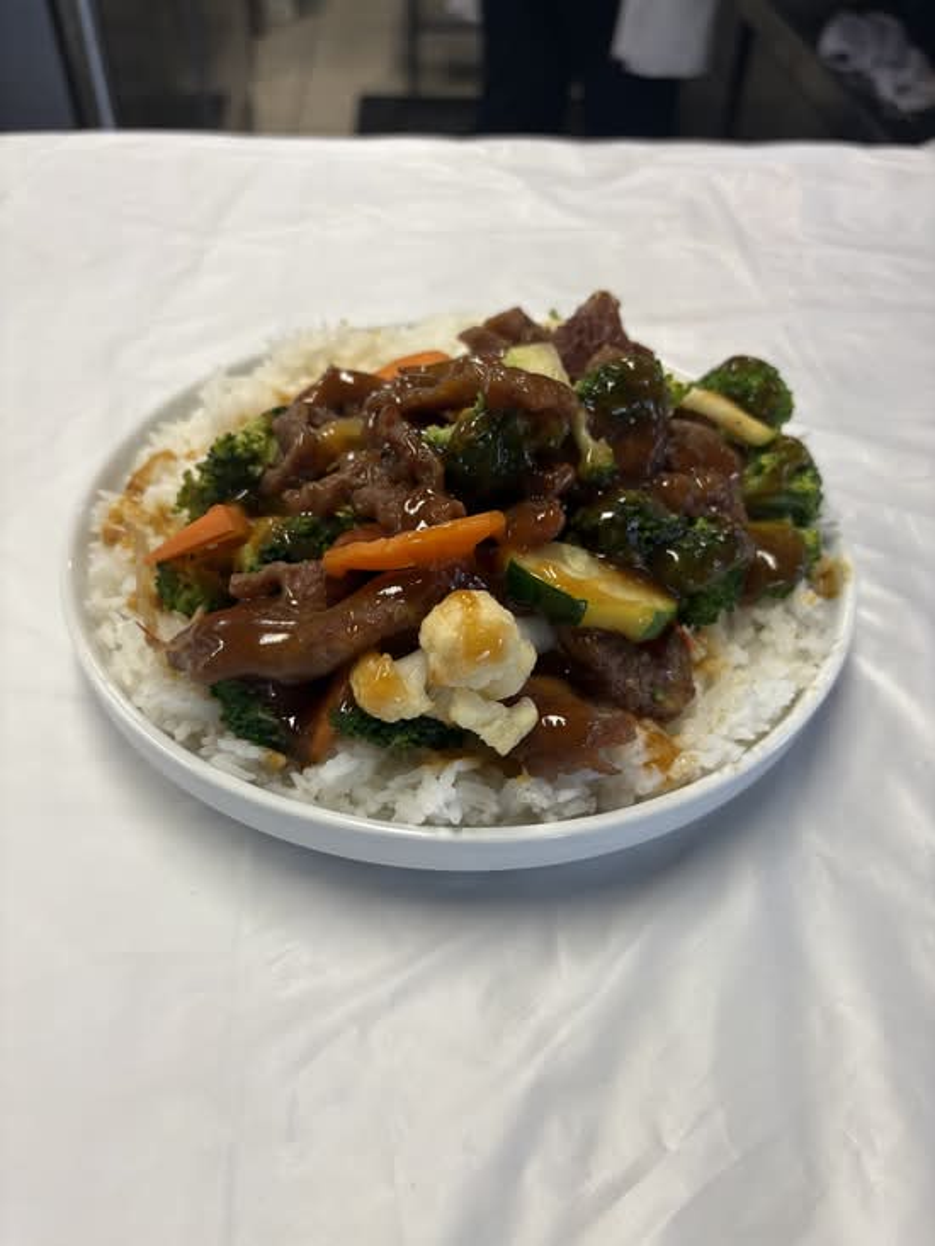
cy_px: 623
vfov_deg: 67.3
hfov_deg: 53.1
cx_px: 468
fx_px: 936
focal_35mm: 26
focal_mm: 5.96
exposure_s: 1/120
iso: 64
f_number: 1.6
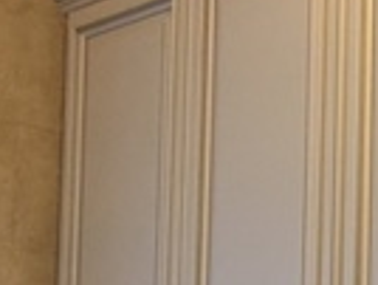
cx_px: 824
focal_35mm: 138
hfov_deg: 12.2
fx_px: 1510
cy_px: 409
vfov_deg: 10.5
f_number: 2.2
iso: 125
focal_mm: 4.15
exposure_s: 1/30
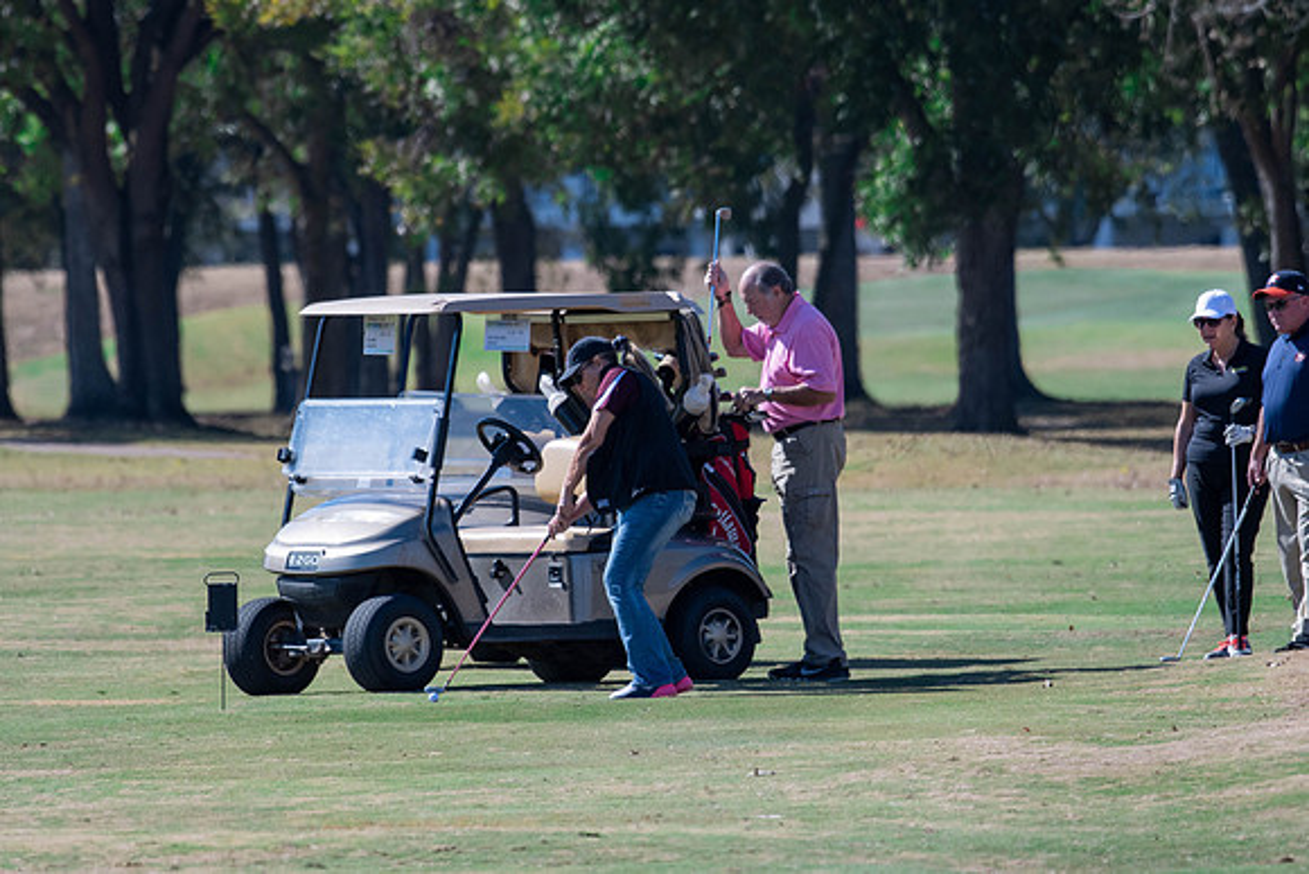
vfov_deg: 2.7
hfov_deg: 4.0
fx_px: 18548
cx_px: 654
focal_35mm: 510
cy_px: 437
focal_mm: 340
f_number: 5.6
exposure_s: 1/1600
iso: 400
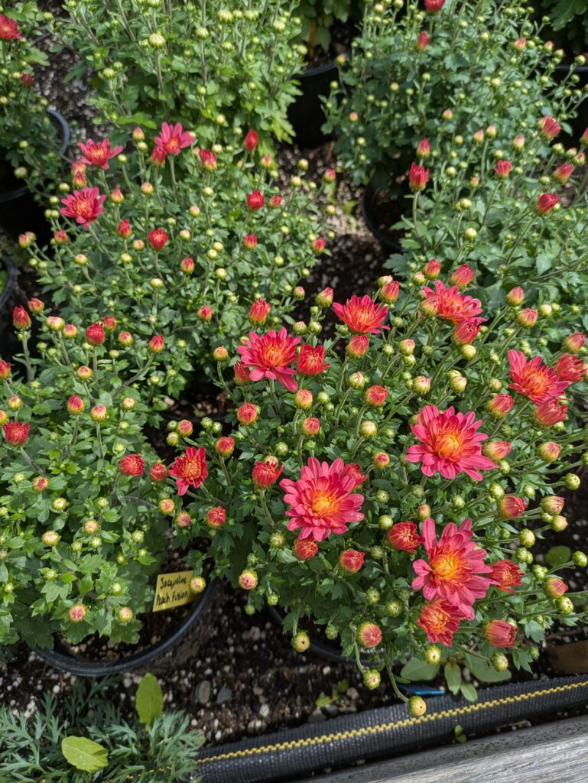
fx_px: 566
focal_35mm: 25
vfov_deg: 69.4
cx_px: 294
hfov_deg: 54.9
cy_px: 392
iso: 45
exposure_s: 1/836
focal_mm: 5.43
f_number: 1.89
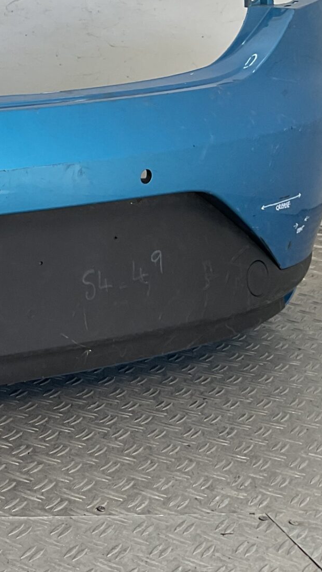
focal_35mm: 74
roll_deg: +0.3
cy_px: 129
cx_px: -278
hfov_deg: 14.2
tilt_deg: -8.3
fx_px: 1123
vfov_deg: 28.1
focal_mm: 3
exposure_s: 1/163
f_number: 1.8
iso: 16
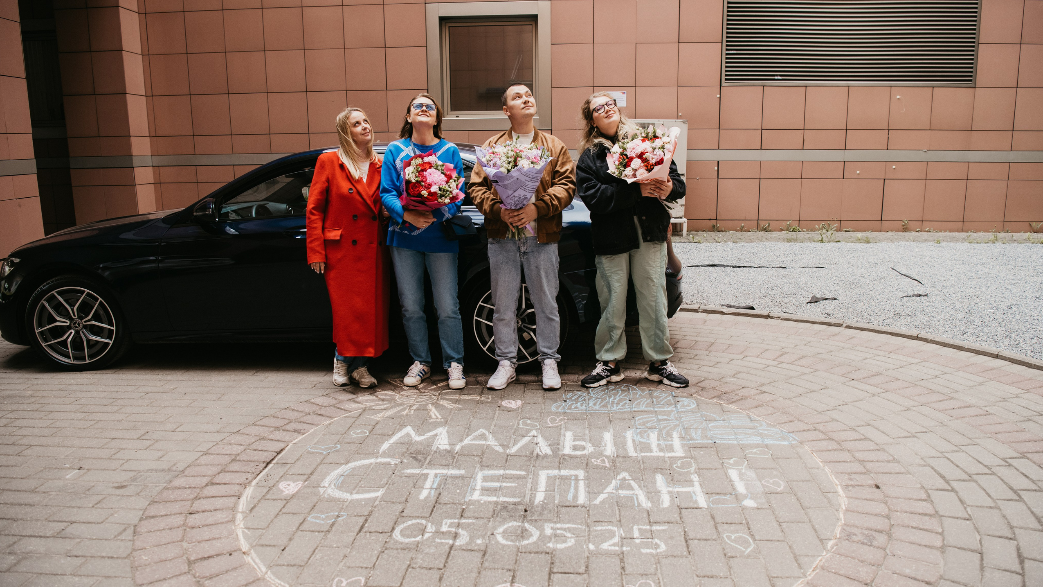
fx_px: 719
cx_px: 533
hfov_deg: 71.9
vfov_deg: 44.4
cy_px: 301
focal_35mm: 26
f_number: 4
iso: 320
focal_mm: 24
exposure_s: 1/250
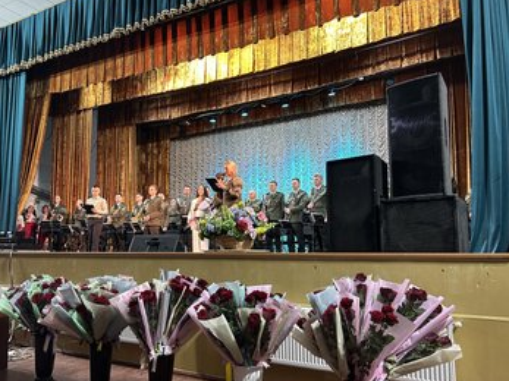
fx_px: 441
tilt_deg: +5.5
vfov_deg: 46.7
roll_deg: +0.0
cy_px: 205
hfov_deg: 59.7
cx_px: 219
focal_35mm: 30
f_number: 1.5
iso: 320
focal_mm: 5.7
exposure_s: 1/50
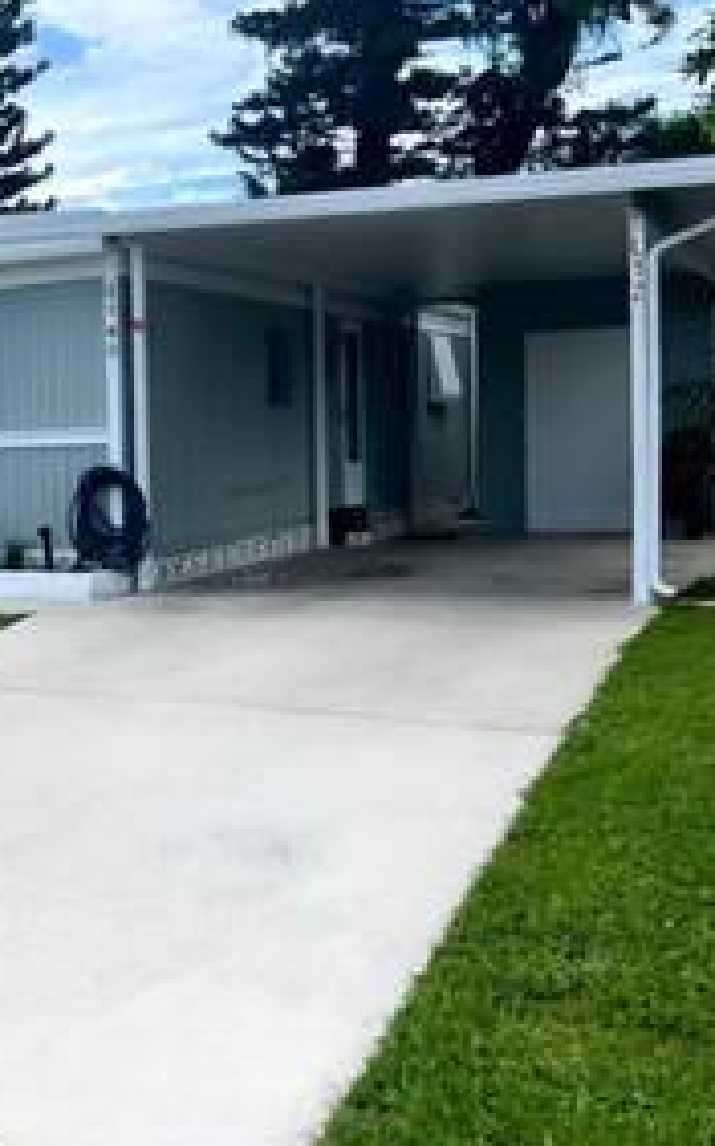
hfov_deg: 22.3
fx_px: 1560
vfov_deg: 40.3
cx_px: -288
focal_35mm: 50
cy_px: 540
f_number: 1.5
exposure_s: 1/2513
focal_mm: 5.7
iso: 50
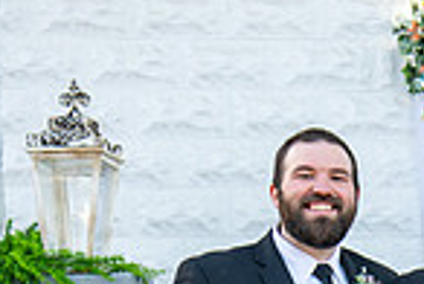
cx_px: 611
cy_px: 460
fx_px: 2526
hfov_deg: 9.4
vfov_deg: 6.3
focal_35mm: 214
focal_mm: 48
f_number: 3.5
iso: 250
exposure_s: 1/320
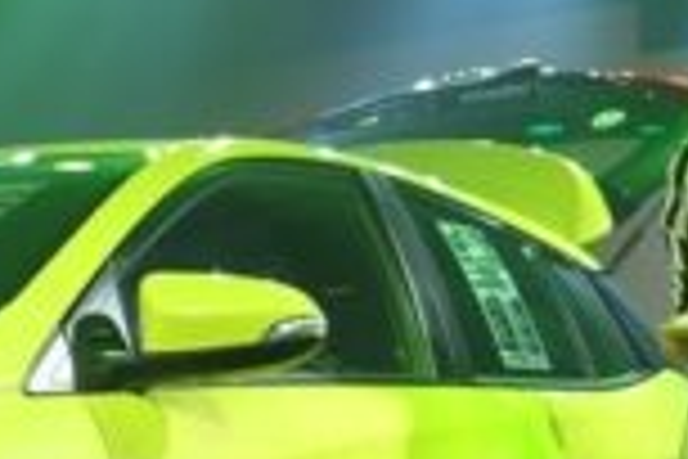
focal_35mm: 132
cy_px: 428
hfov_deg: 15.0
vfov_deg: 10.3
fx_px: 2522
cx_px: -144
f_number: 2.8
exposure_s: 1/125
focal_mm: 19.6
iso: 200
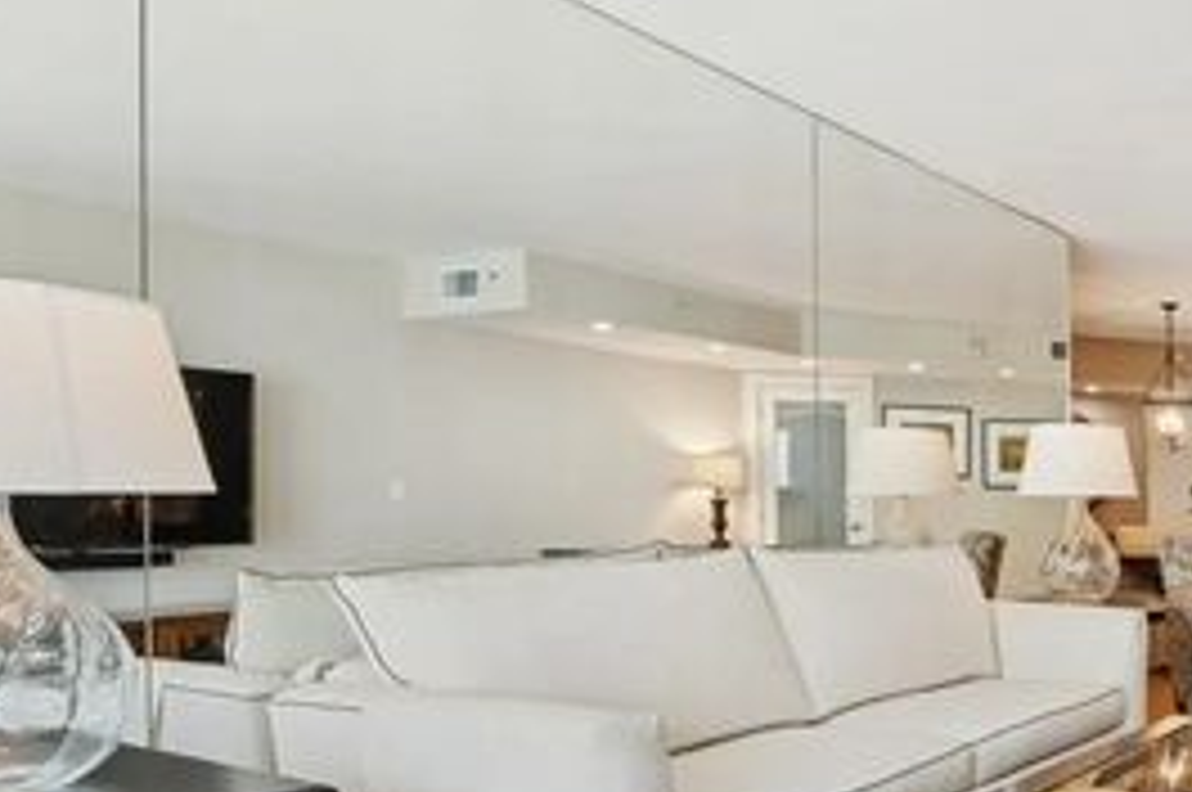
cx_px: 1268
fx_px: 959
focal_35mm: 29
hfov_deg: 48.3
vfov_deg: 44.3
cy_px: 522
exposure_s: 1/8
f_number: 8
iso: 100
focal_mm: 12
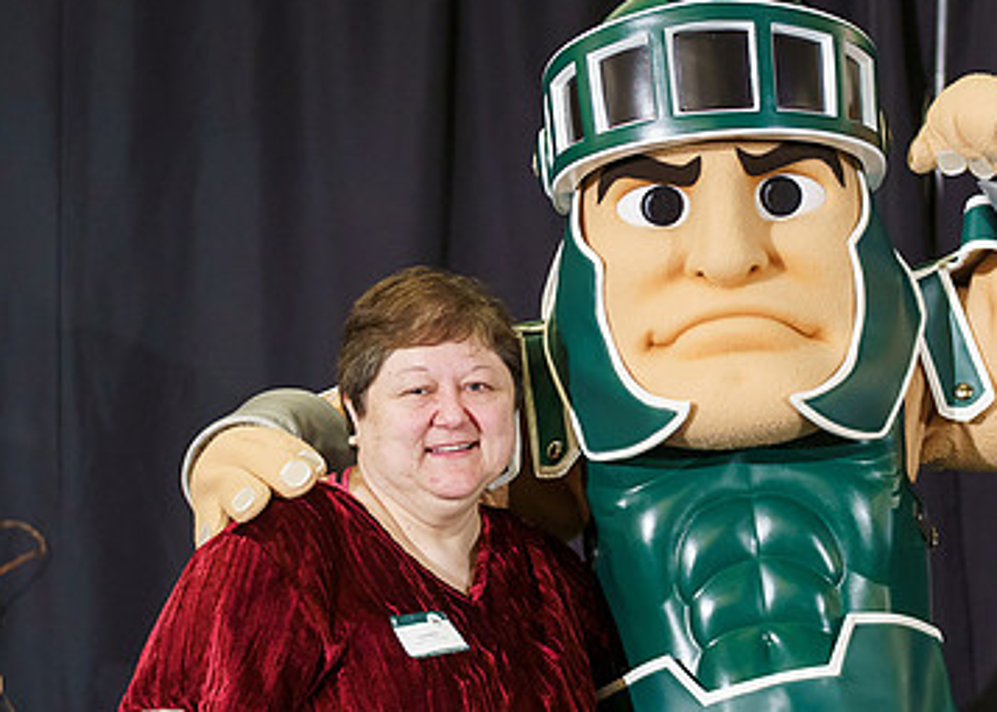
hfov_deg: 9.2
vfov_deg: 6.6
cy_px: 263
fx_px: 6173
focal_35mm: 218
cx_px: 596
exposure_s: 1/160
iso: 1600
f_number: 2.8
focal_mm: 103
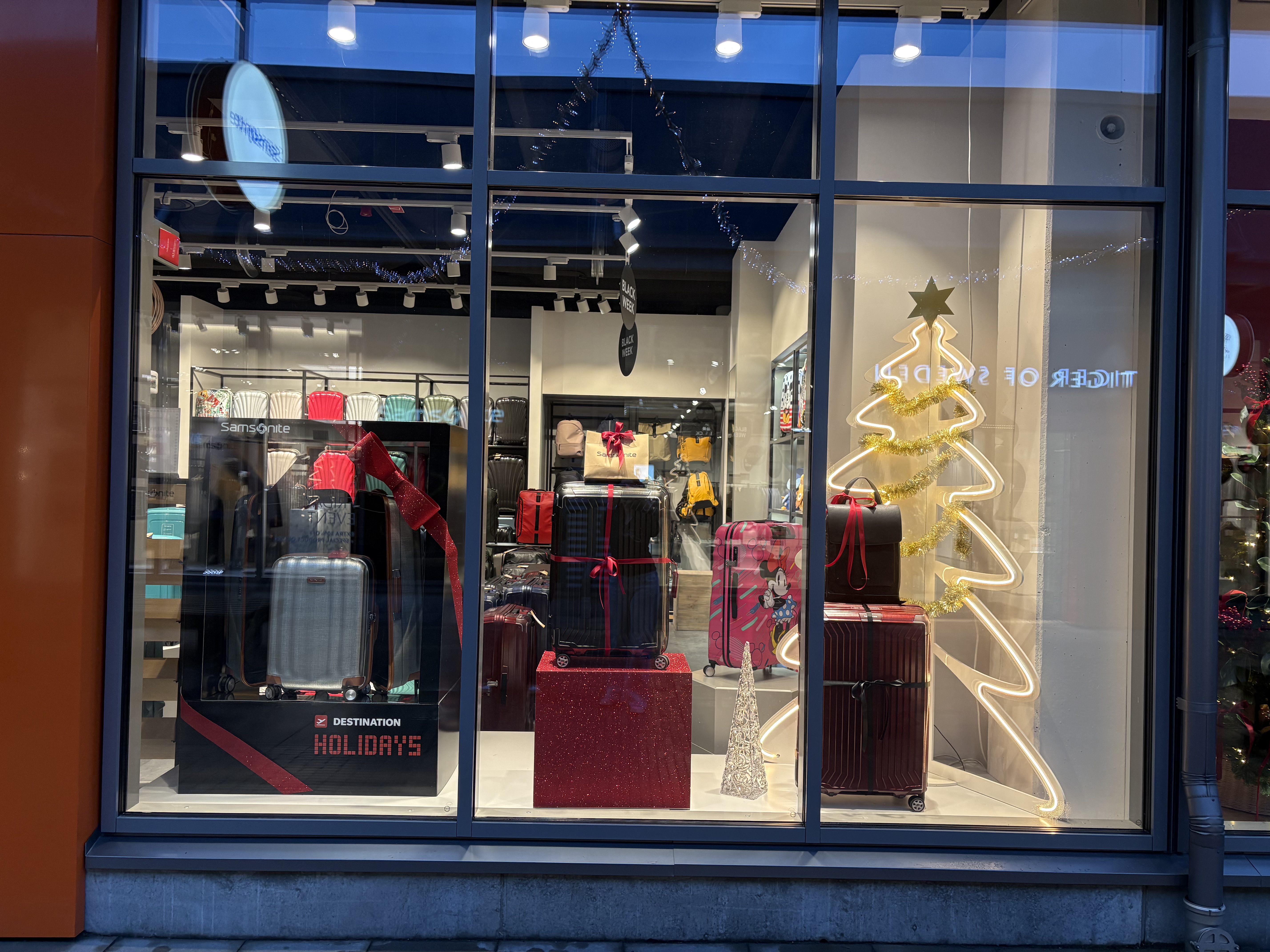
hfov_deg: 67.3
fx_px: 954
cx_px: 635
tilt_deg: +1.0
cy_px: 476
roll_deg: -0.3
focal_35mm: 26
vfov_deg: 53.1
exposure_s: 1/100
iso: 160
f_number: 1.6
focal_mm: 5.96
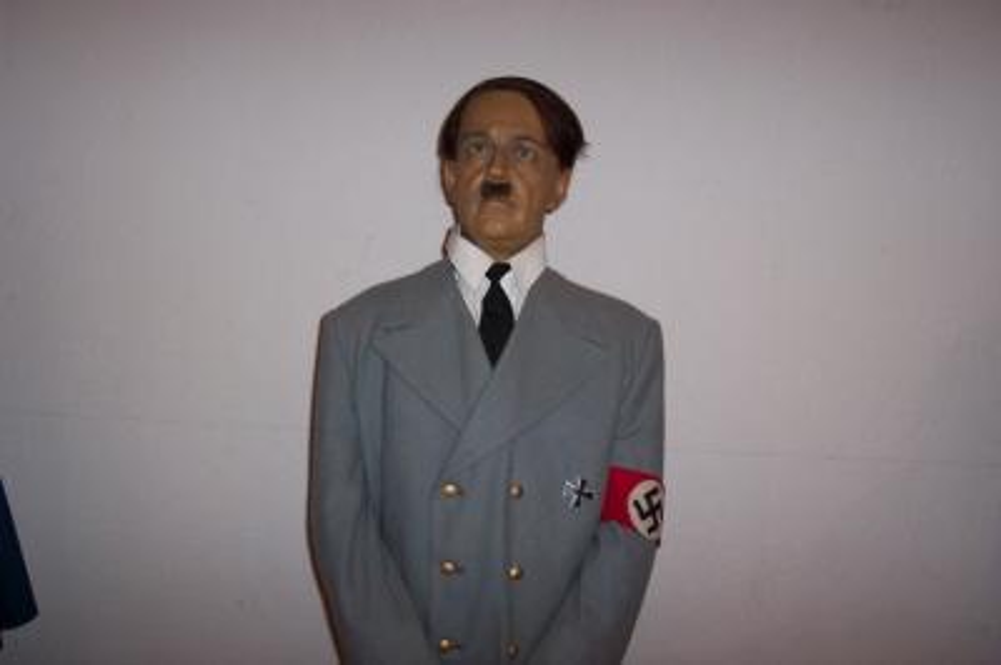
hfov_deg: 50.7
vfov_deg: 35.0
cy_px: 332
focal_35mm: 38
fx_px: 1056
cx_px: 500
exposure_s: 1/30
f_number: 2.8
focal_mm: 8
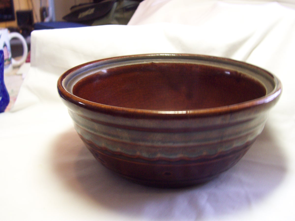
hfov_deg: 50.1
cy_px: 110
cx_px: 148
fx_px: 315
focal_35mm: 37
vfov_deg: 38.7
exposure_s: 1/30
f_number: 2.8
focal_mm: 5.6
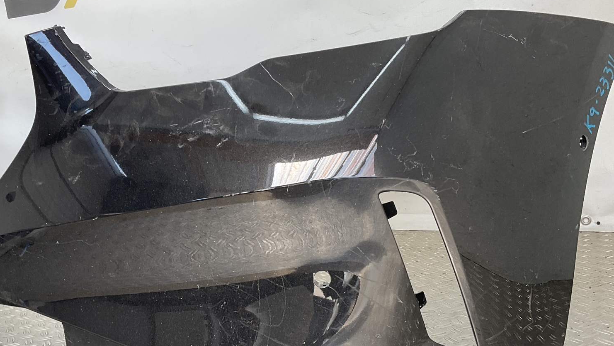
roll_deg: +5.8
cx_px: 244
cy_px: 235
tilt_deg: -14.2
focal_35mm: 43
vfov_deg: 27.5
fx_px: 700
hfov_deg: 47.1
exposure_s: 1/106
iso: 16
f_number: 1.8
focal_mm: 3
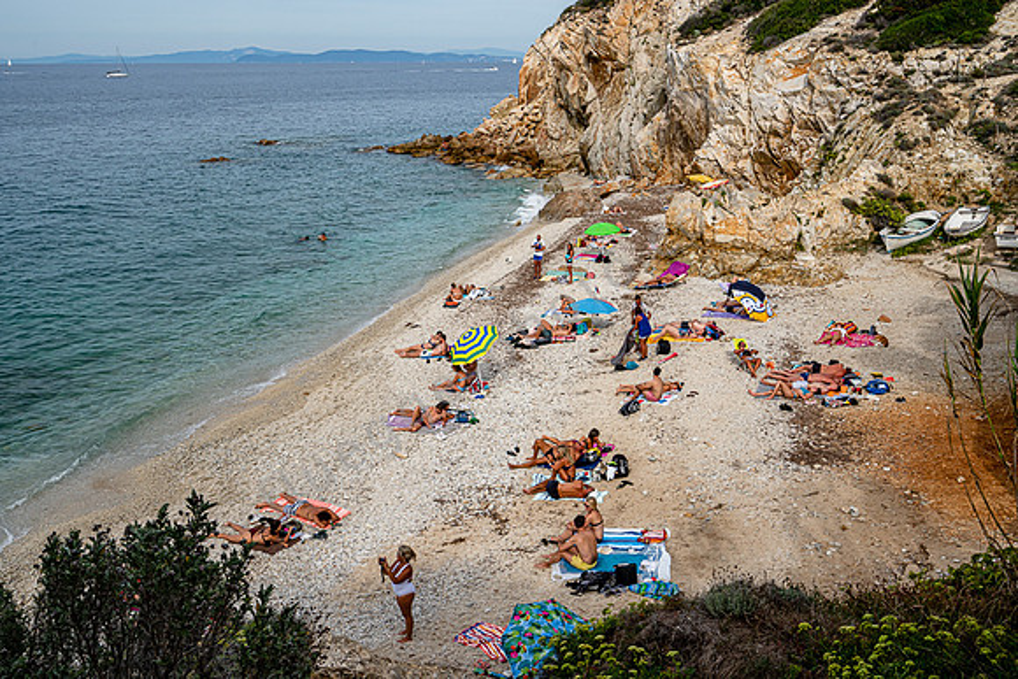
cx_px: 509
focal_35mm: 35
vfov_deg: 37.9
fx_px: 990
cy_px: 340
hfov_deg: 54.4
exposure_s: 1/500
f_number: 13
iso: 400
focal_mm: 35
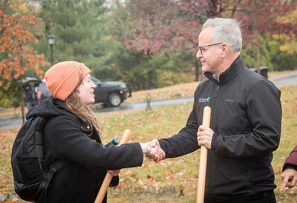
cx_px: 193
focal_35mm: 103
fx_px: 857
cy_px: 115
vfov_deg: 13.5
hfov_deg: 19.6
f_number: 5.6
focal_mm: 80
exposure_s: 1/250
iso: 640
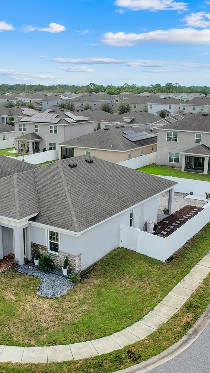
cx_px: 75
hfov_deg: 30.3
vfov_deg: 51.5
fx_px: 386
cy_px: 203
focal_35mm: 39
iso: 100
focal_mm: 8.38
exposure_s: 1/350
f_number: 2.8
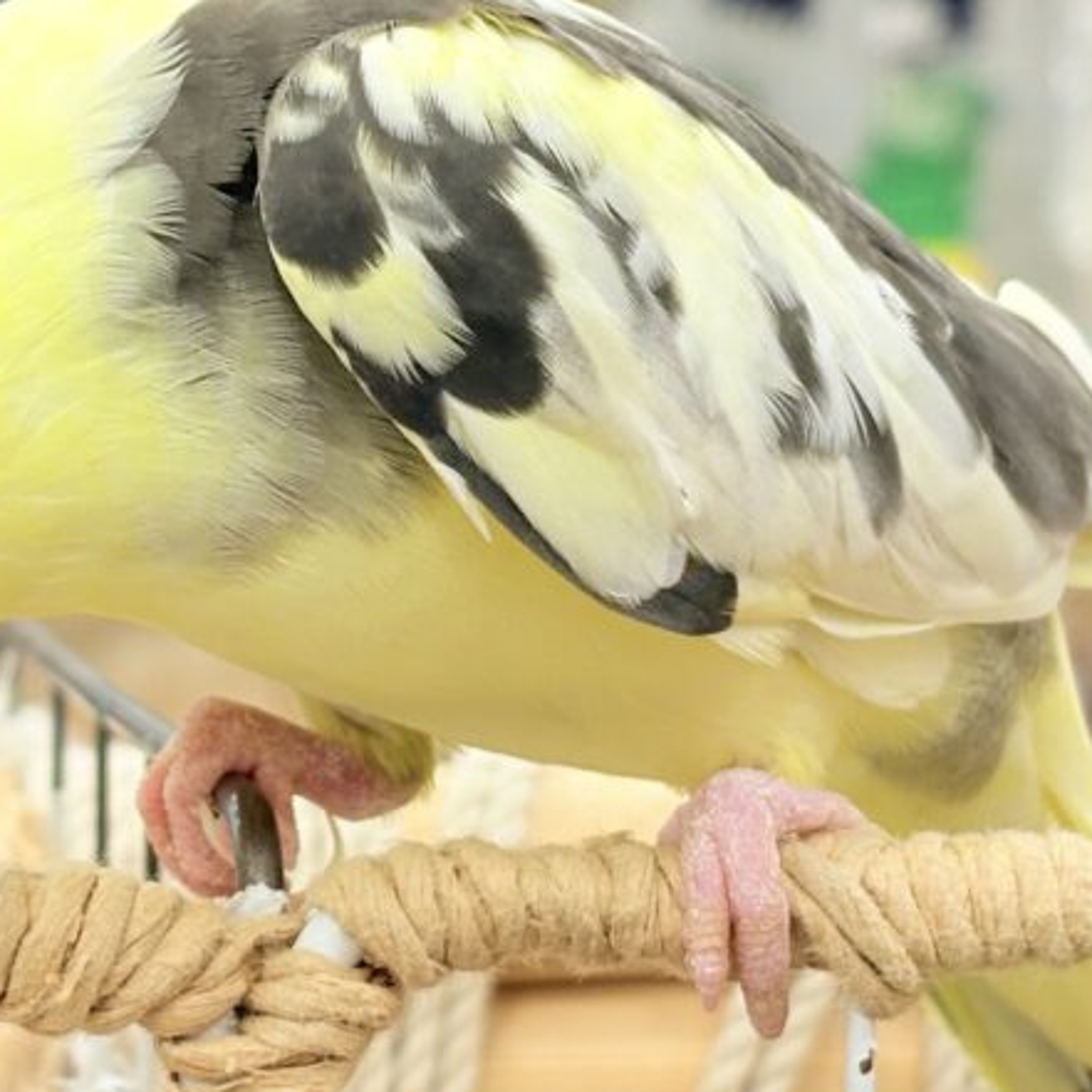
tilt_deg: -0.4
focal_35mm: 125
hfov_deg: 13.9
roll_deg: +2.7
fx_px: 4461
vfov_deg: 13.9
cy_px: 220
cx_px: 265
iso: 40
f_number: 1.6
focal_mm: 5.96
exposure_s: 1/50
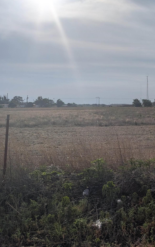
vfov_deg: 48.0
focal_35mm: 41
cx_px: 177
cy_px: 103
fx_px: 277
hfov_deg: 28.0
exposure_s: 1/8333
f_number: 1.68
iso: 20
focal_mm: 6.9
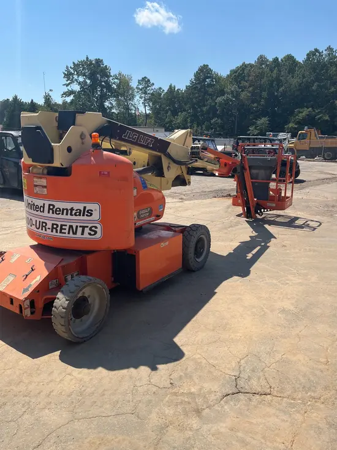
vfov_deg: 67.3
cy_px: 225
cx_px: 168
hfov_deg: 53.1
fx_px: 337
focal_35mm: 26
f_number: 1.6
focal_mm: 5.1
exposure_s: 1/4016
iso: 50
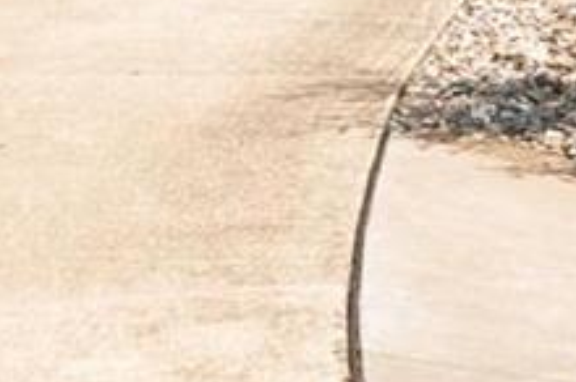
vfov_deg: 6.6
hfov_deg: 8.0
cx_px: 1982
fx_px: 3259
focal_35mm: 204
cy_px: -181
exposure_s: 1/200
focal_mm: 14
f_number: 9
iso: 400
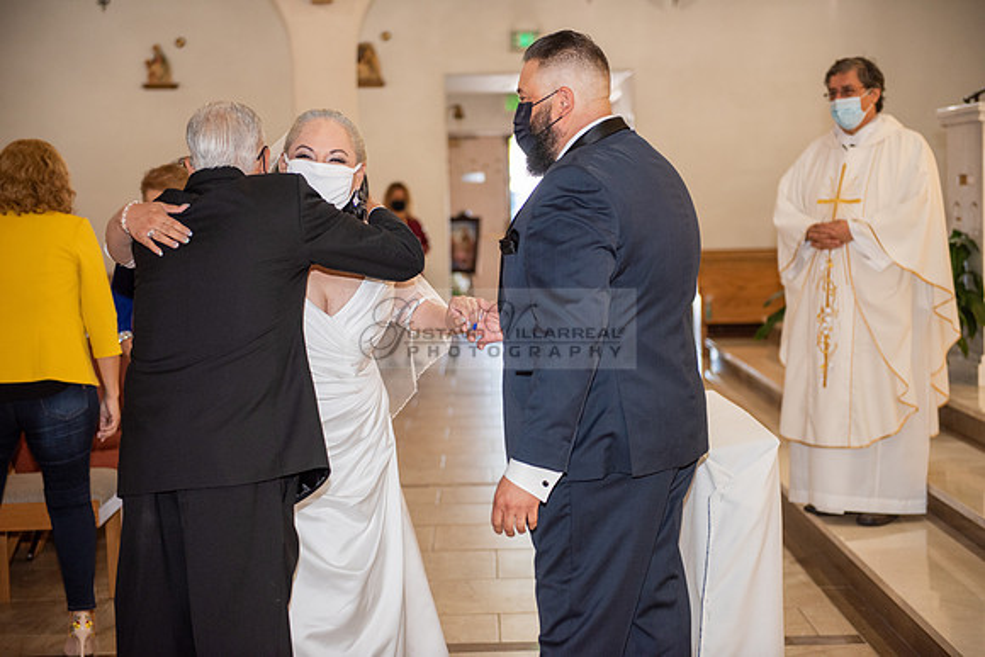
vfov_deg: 21.9
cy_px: 328
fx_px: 1697
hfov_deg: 32.4
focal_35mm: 62
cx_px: 492
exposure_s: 1/160
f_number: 2.8
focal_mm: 62
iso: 1000
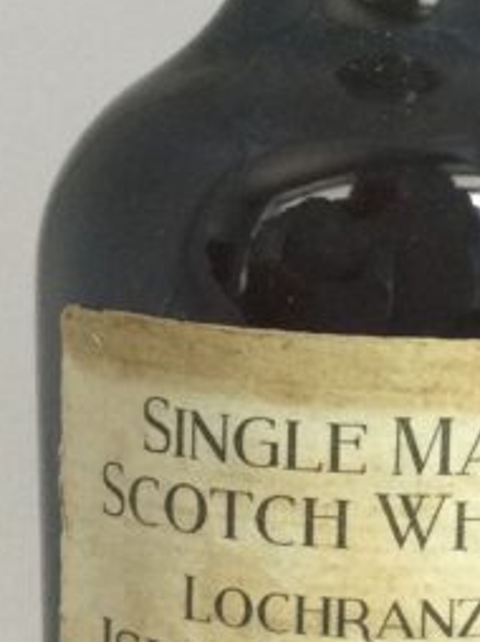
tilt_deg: -9.0
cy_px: 401
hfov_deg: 12.9
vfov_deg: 17.3
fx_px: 2111
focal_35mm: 114
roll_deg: -1.7
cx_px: 442
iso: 100
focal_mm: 3.3
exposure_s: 1/33
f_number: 2.4
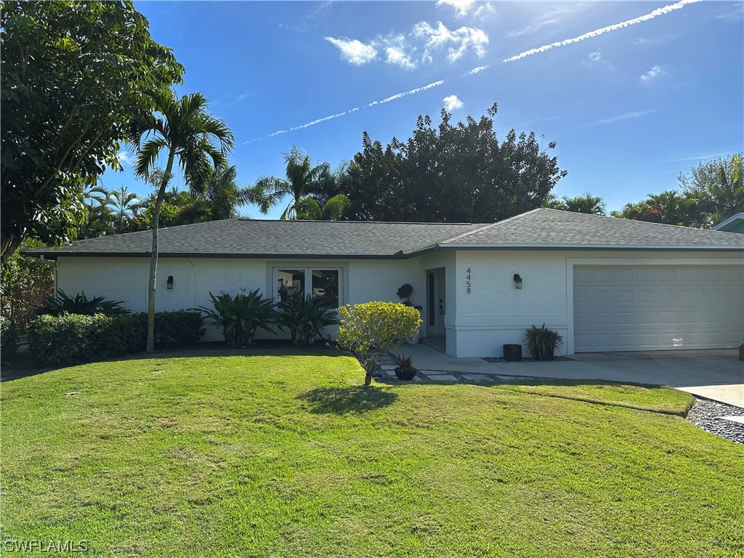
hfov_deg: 71.6
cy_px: 279
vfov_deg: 56.8
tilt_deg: +0.7
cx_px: 372
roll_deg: +0.2
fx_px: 516
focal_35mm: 24
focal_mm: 6.86
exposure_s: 1/5848
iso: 80
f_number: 1.78
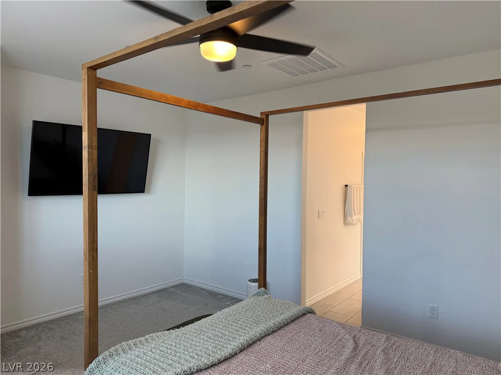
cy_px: 188
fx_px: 347
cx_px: 250
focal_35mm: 24
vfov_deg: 56.8
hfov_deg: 71.6
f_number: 1.78
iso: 125
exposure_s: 1/120
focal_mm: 6.76
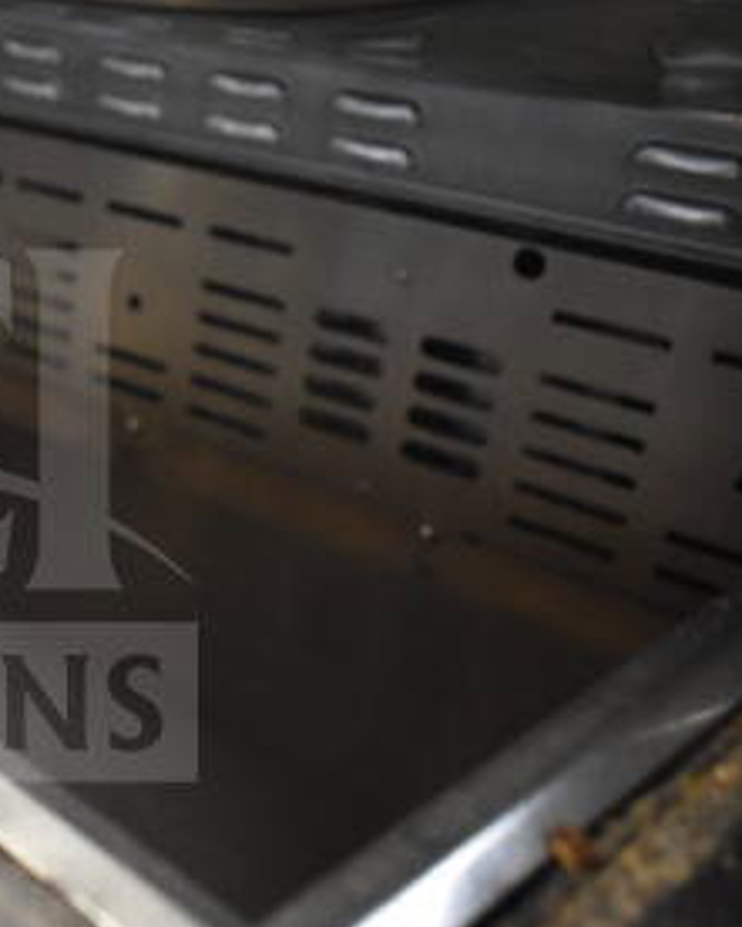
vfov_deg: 33.5
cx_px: -181
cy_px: 516
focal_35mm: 56
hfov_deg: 24.3
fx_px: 1536
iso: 2500
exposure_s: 1/30
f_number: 3.5
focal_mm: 18
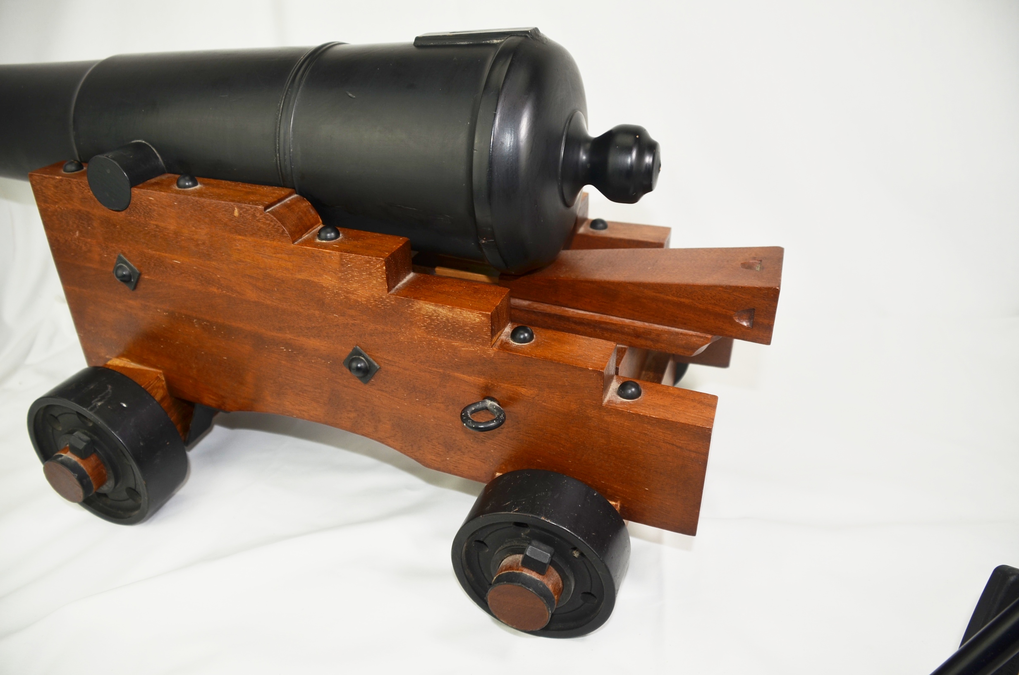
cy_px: 338
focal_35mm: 27
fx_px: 763
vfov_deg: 47.7
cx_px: 510
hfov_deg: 67.5
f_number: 4
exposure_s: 1/250
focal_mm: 18
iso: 110
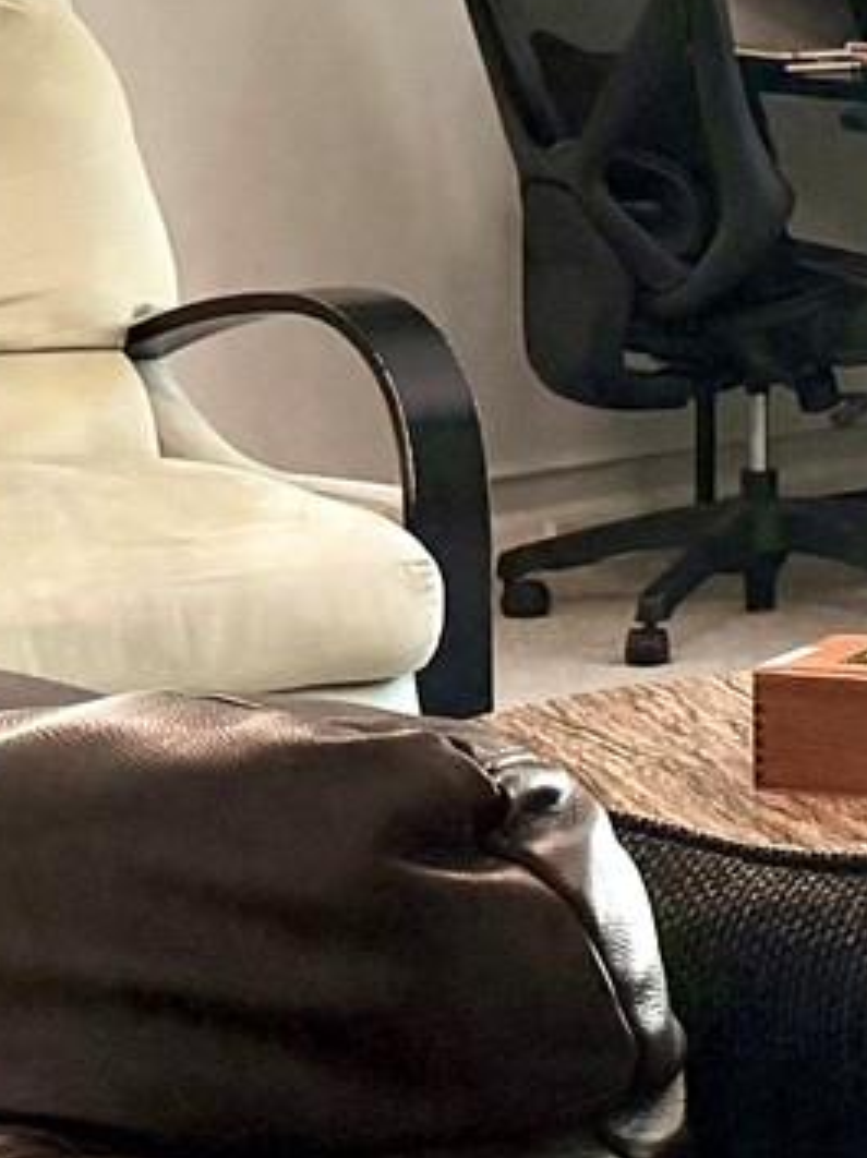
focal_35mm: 139
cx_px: 2205
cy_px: 327
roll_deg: -1.0
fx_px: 4648
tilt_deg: -8.3
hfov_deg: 9.3
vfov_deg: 14.2
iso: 200
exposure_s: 1/231
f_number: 1.78
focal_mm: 6.76
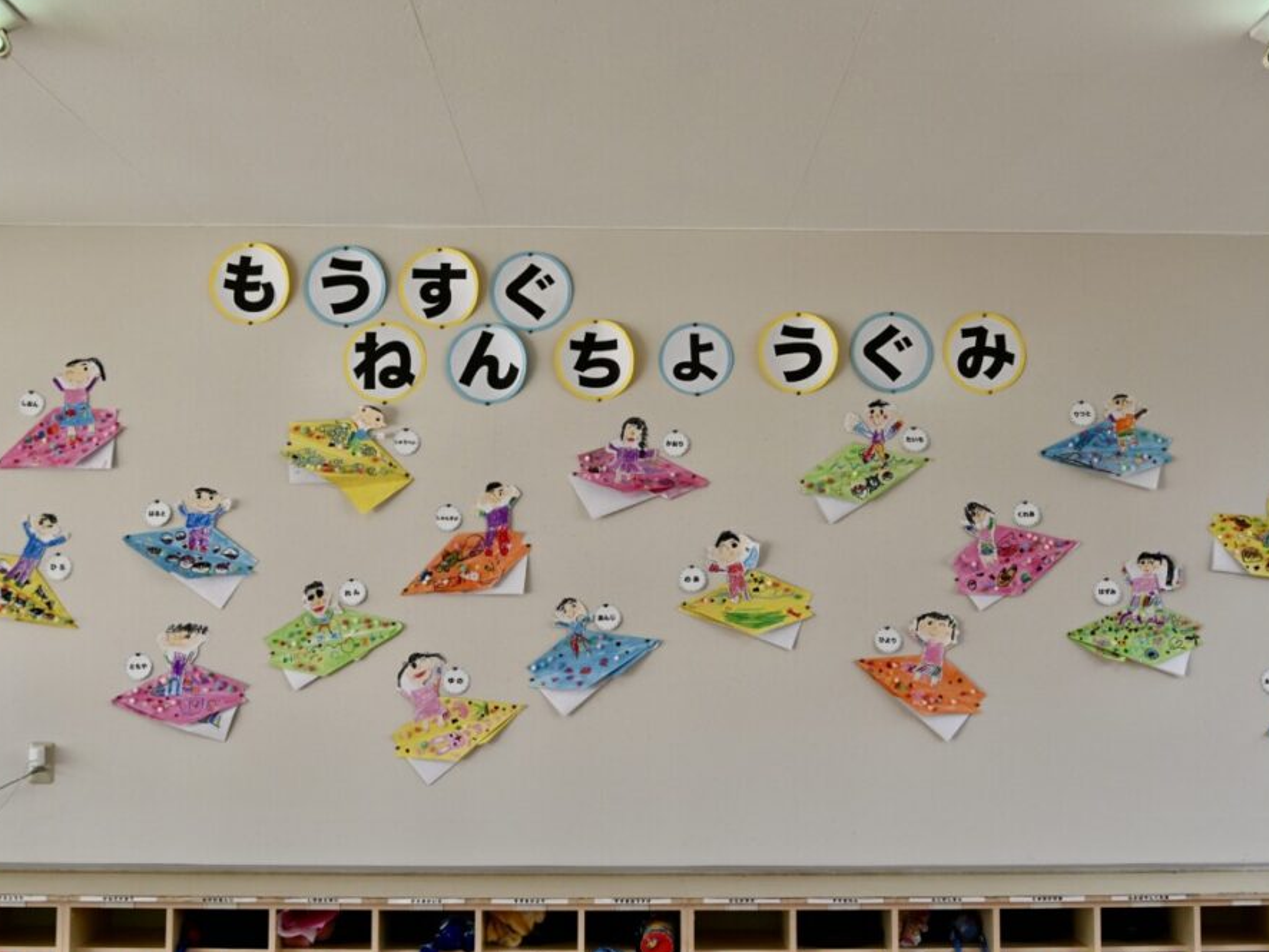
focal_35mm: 40
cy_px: 476
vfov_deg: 36.0
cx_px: 667
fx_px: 1467
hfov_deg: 46.8
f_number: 4
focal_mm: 24
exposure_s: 1/250
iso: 320
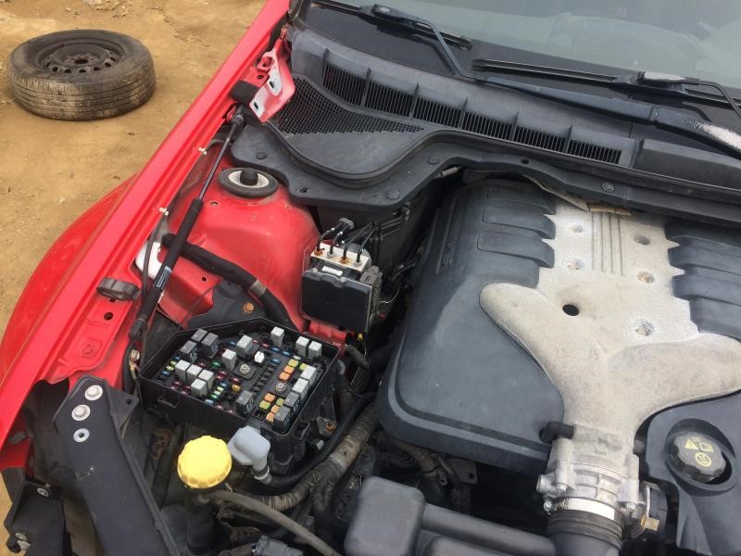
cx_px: 370
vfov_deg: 48.2
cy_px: 278
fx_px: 621
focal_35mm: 29
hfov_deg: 61.7
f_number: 2.2
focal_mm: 4.15
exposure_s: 1/641
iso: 32
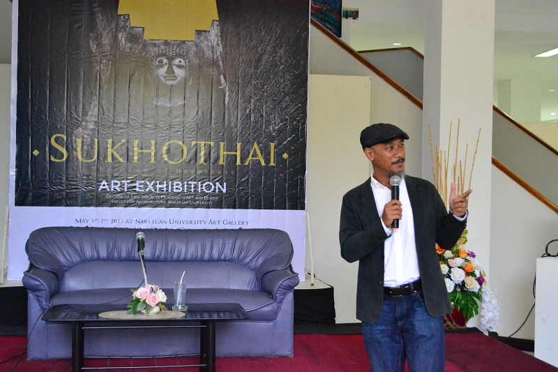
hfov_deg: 37.9
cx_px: 279
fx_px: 814
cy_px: 186
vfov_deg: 25.7
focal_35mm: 52
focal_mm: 35
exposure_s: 1/500
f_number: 5
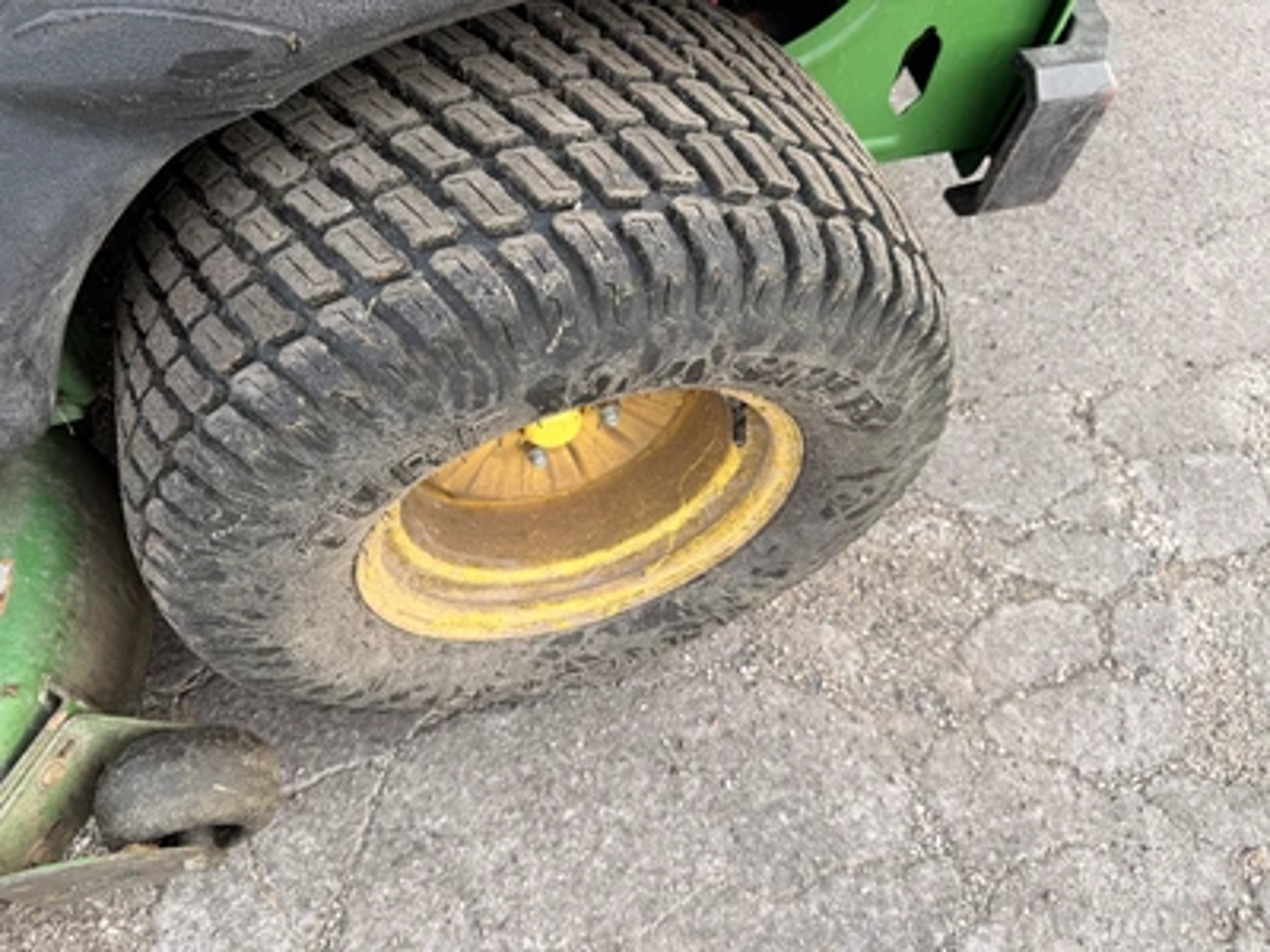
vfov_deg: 56.8
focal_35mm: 24
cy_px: 476
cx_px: 635
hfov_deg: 71.6
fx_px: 881
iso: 64
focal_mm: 6.76
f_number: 1.78
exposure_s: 1/132
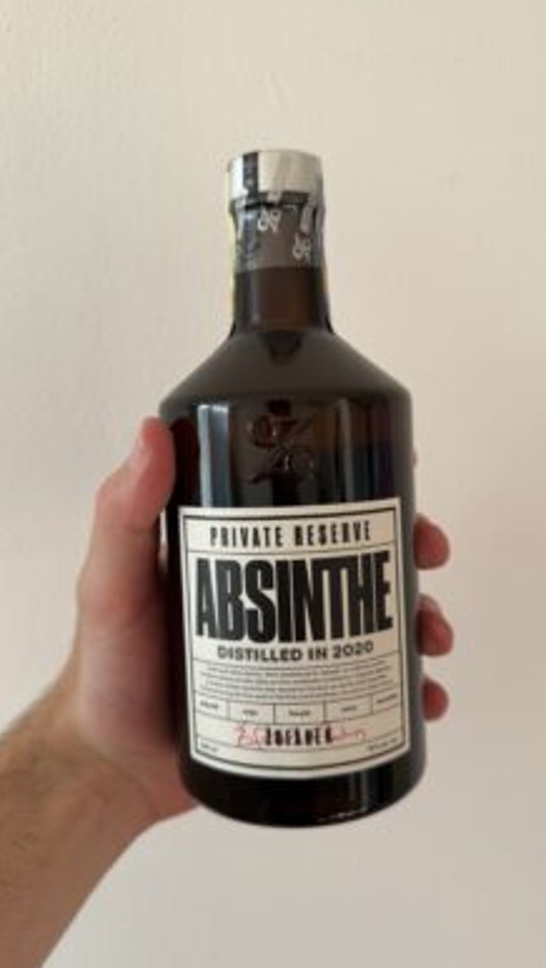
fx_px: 694
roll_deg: -1.4
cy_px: 473
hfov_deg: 42.9
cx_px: 288
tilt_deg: -8.9
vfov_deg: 69.8
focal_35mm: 27
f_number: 1.78
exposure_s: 1/121
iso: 50
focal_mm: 6.76
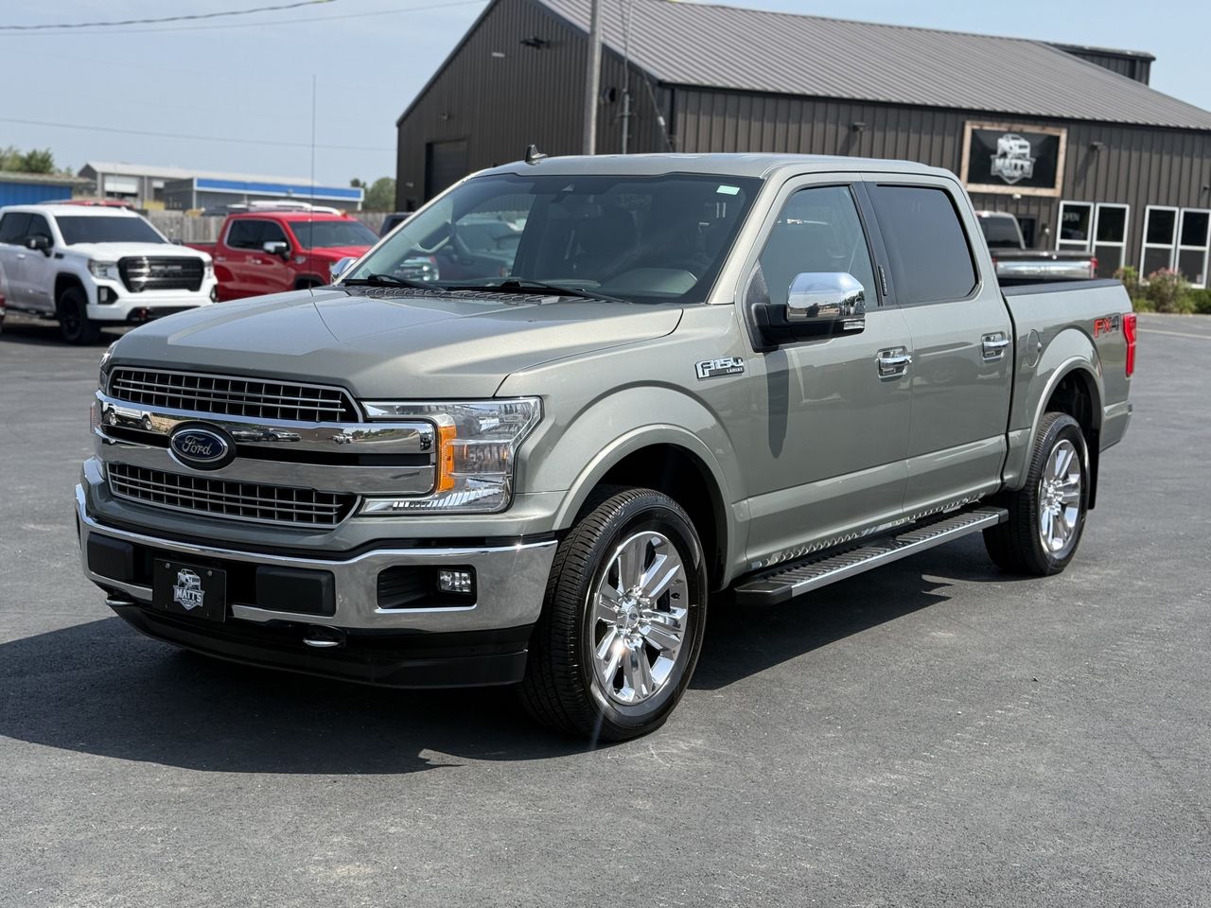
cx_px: 606
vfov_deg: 30.3
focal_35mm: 48
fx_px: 1679
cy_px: 454
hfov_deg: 39.7
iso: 64
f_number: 1.78
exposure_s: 1/3096
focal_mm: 6.76
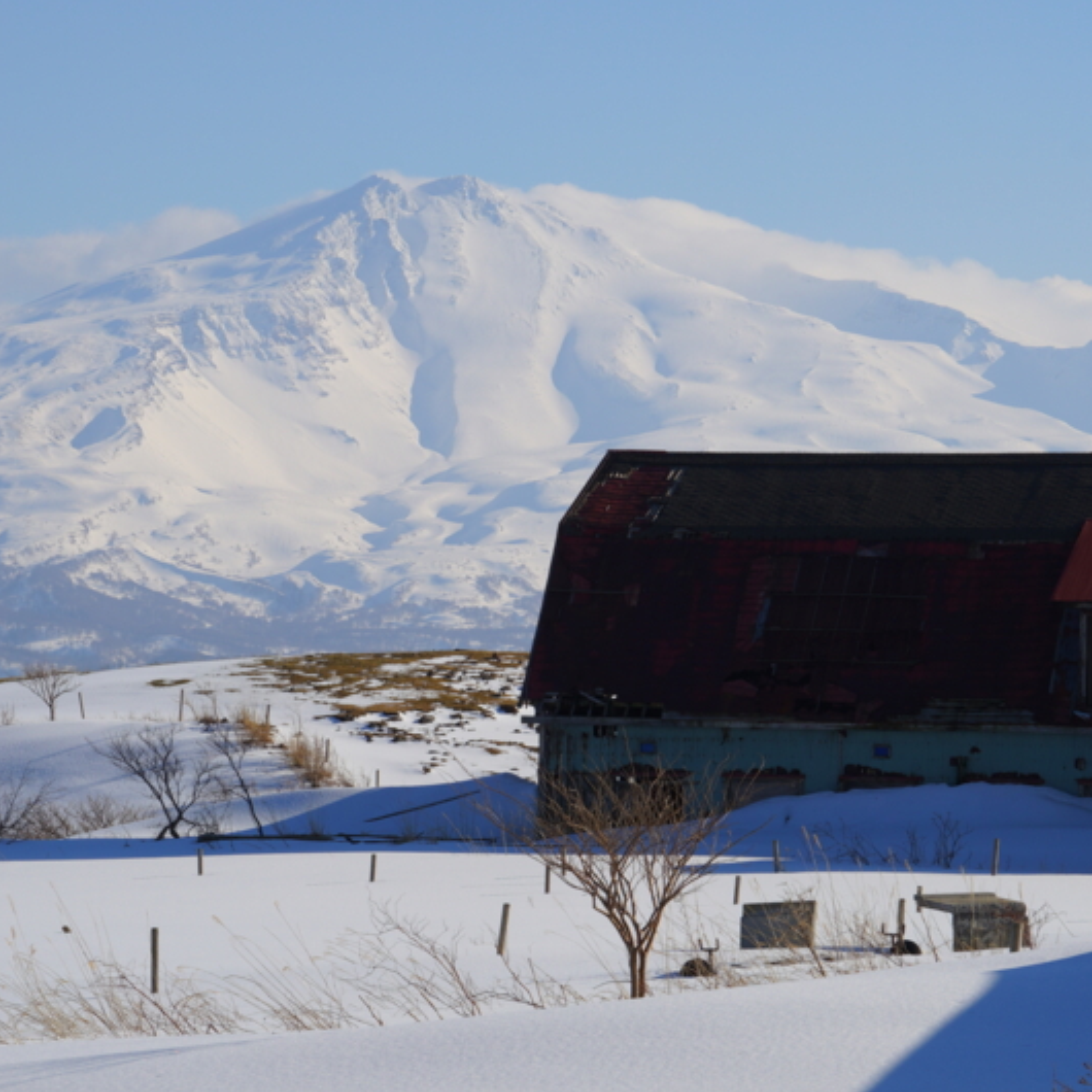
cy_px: 547
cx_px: 492
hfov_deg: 9.9
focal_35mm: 177
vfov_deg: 9.9
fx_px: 6317
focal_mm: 92
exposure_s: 1/250
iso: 100
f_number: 11
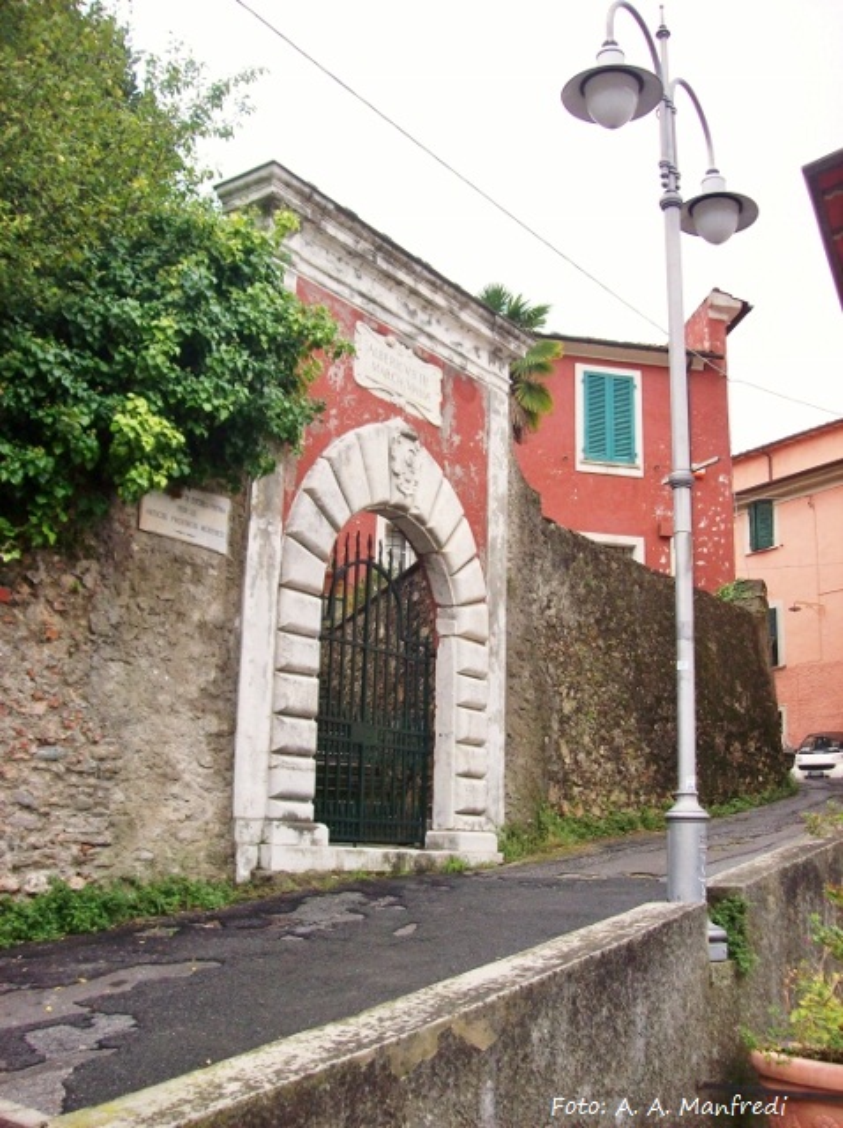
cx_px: 422
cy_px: 564
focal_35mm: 36
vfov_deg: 51.4
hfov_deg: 39.6
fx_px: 1172
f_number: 2.7
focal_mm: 6
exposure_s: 1/502
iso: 80
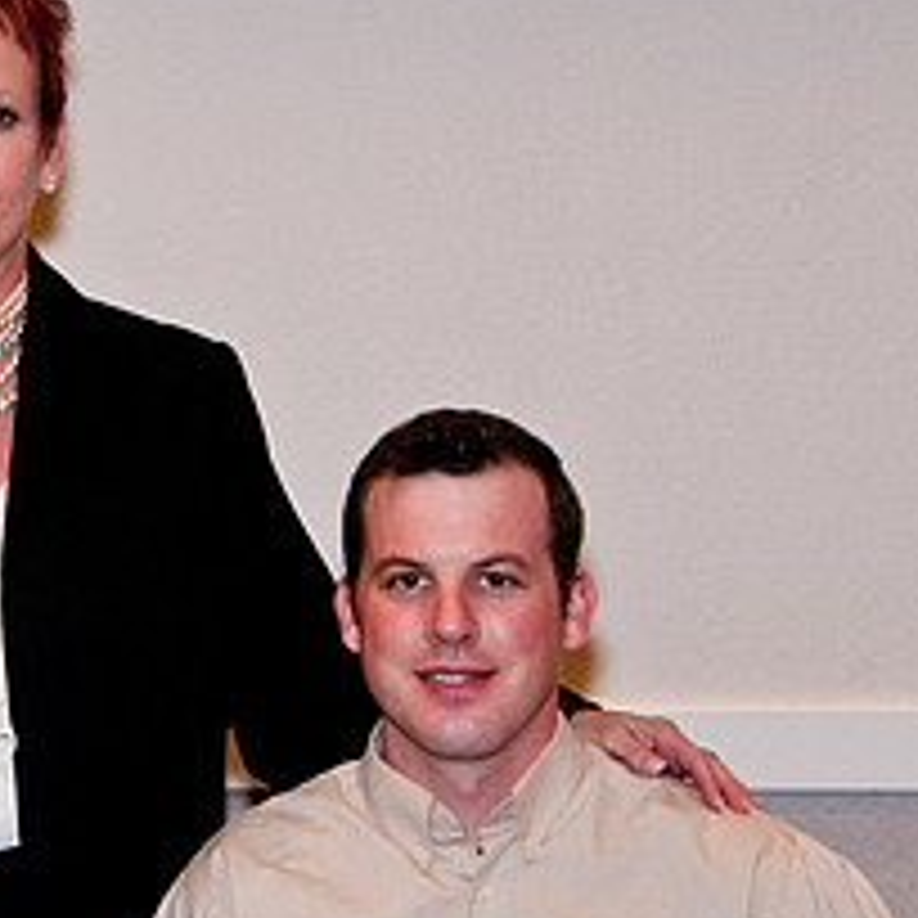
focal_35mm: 116
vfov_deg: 15.0
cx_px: -50
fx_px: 3480
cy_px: 623
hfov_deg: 14.7
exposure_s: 1/60
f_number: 6.3
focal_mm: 32
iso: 640
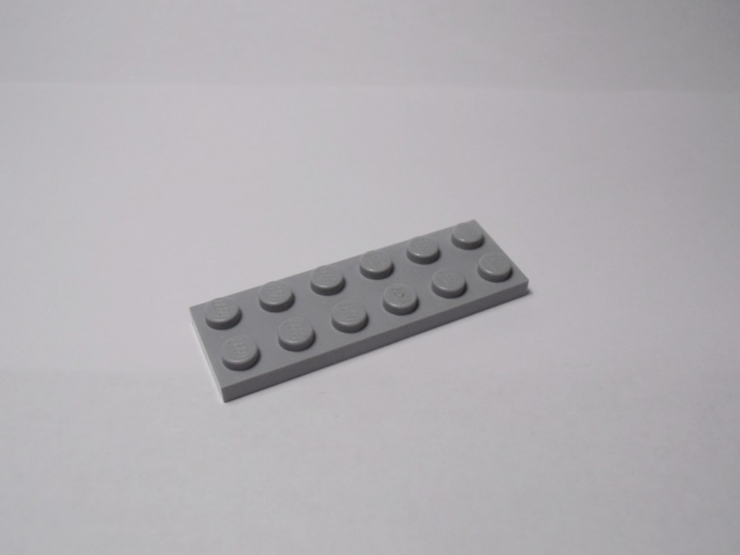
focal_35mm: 37
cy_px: 278
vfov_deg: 38.7
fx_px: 791
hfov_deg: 50.1
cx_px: 370
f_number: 3.9
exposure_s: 1/100
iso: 80
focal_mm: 6.61
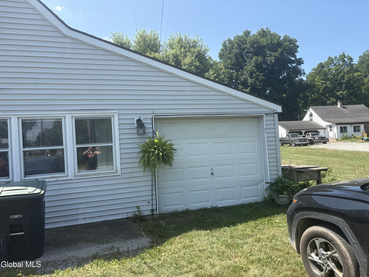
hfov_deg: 67.3
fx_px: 277
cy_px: 138
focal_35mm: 26
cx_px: 184
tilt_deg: +1.3
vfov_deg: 53.1
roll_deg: +2.9
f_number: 1.6
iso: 50
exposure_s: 1/1587
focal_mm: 5.96
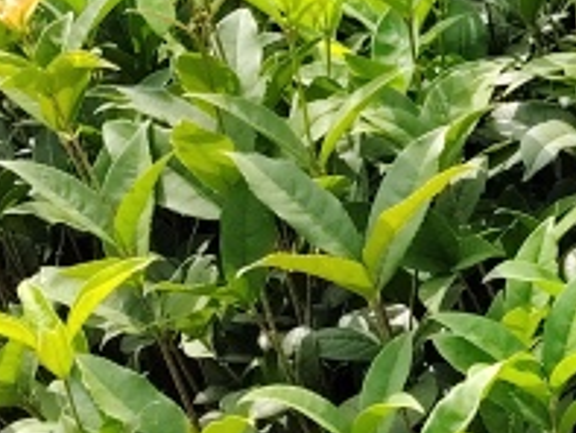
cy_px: 279
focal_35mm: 130
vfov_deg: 11.4
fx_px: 2164
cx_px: 895
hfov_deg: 14.1
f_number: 1.75
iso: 303
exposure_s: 1/900
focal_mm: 5.25
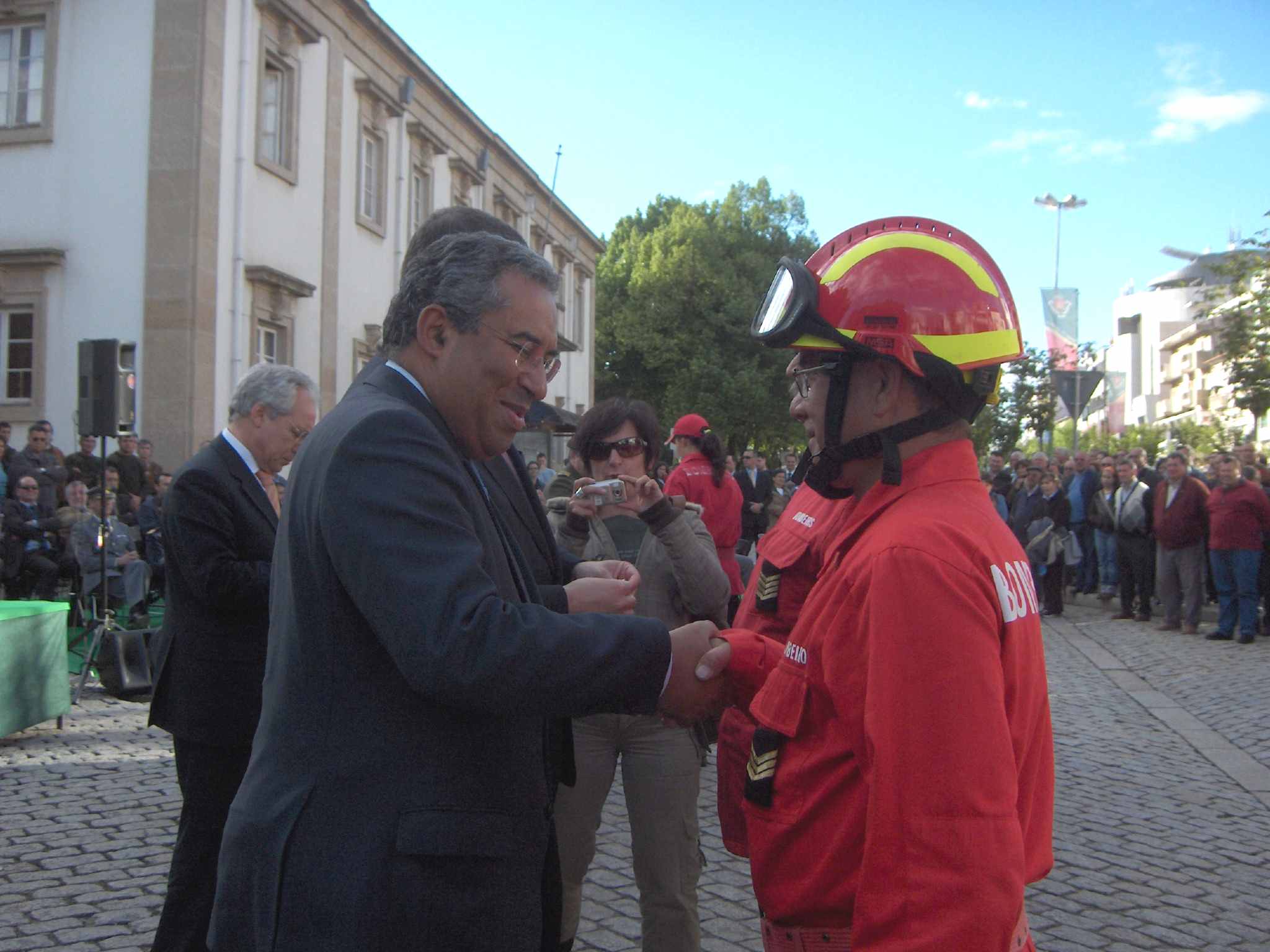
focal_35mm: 39
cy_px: 476
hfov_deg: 47.9
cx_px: 635
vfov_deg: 36.8
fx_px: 1431
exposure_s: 1/763
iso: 100
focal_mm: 8
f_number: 2.8
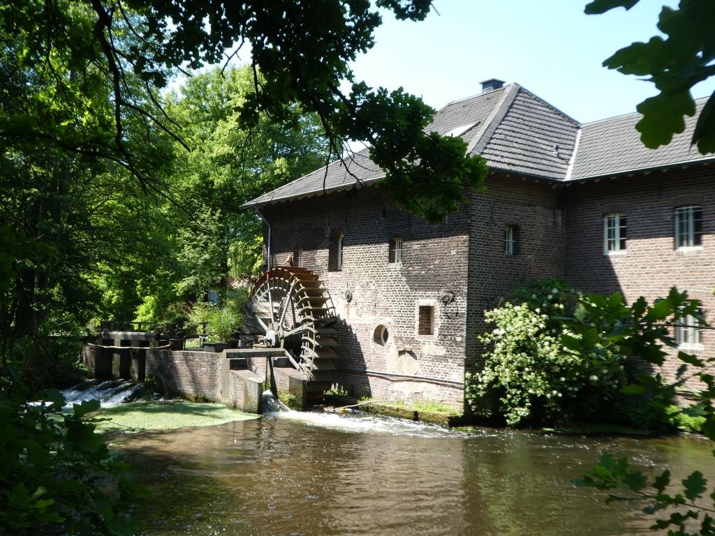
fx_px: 723
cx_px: 358
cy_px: 268
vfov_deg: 40.7
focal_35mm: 35
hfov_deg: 52.6
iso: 80
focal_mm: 6.3
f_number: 3.7
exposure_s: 1/200
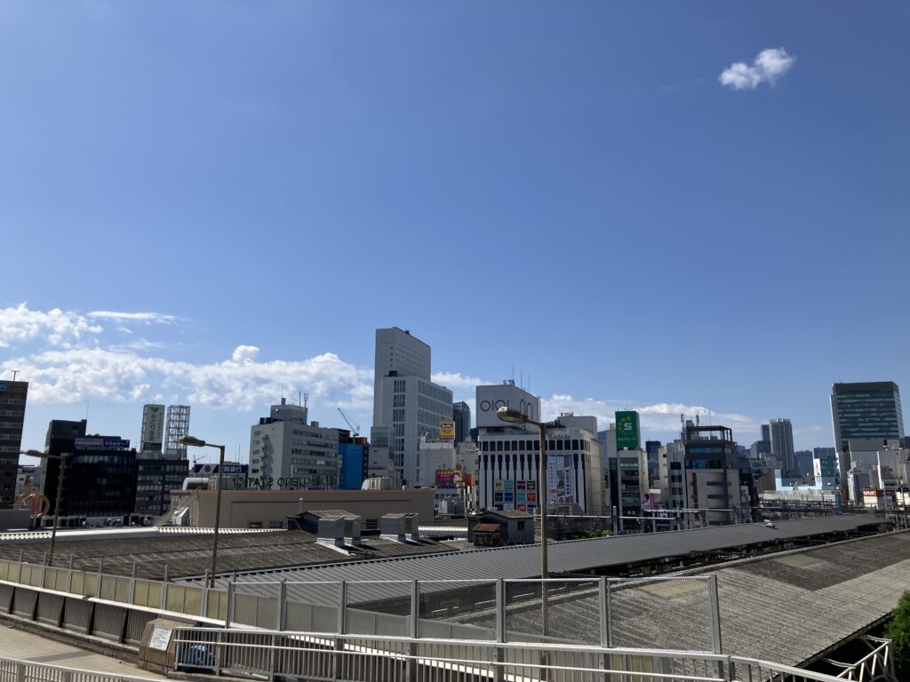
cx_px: 455
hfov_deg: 63.4
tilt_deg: +11.7
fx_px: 736
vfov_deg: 49.7
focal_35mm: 28
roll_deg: -0.2
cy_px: 341
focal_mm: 3.99
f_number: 1.8
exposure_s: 1/3690
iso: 32
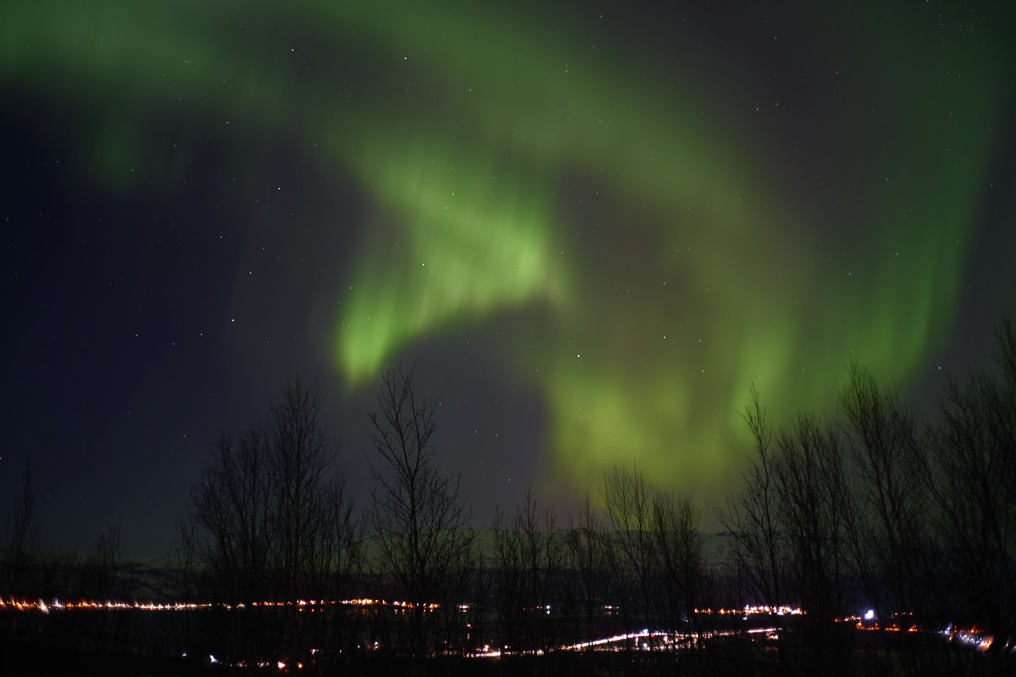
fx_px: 988
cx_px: 508
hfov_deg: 54.4
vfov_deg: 37.9
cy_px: 338
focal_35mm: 35
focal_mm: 35
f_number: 14
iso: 800
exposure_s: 6
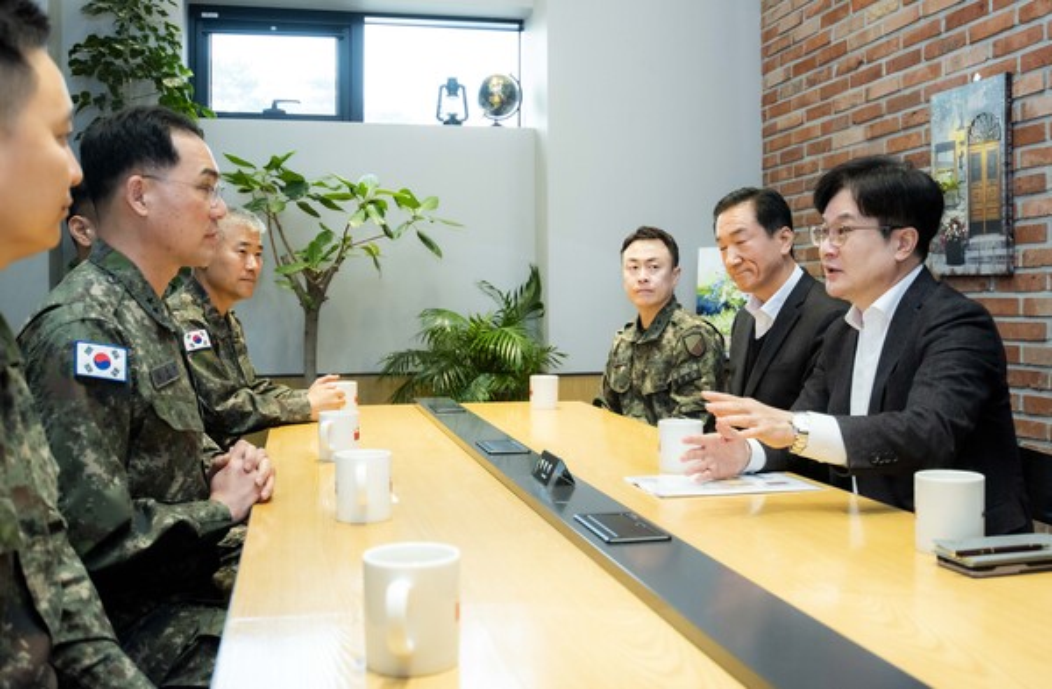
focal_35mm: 39
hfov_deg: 49.7
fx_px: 1134
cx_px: 548
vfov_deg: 33.8
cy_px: 305
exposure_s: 1/320
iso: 1400
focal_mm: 35
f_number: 5
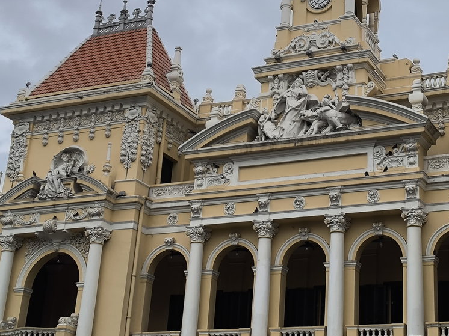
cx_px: 303
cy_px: 76
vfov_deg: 19.7
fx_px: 960
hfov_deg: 26.2
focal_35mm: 74
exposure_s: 1/594
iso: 80
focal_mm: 5.35
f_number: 1.77
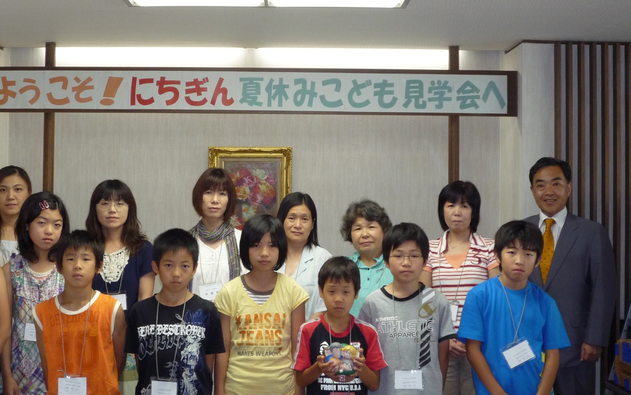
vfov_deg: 24.0
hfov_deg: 37.5
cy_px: 192
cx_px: 274
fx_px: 929
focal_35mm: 54
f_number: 4.3
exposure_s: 1/40
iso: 250
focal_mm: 7.8
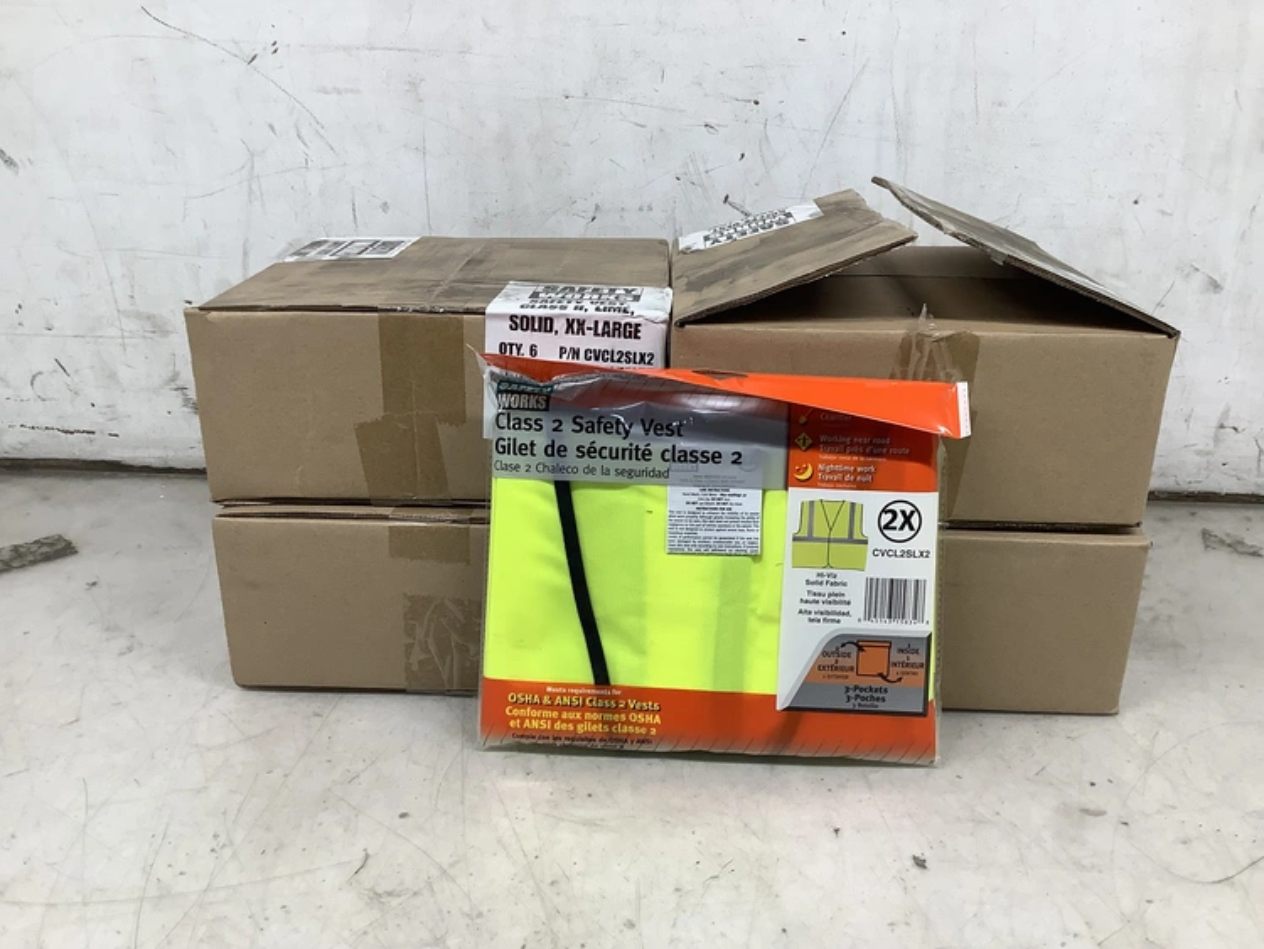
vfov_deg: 45.5
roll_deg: +0.5
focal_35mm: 31
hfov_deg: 58.3
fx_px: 1132
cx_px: 632
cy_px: 474
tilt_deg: -21.0
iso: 80
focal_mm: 3.3
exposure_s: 1/120
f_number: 2.4
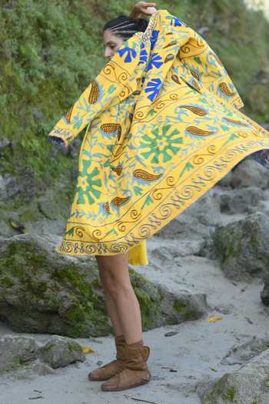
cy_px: 202
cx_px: 134
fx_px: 953
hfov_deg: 16.1
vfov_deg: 23.9
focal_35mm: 85
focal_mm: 85
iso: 160
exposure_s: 1/160
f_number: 4
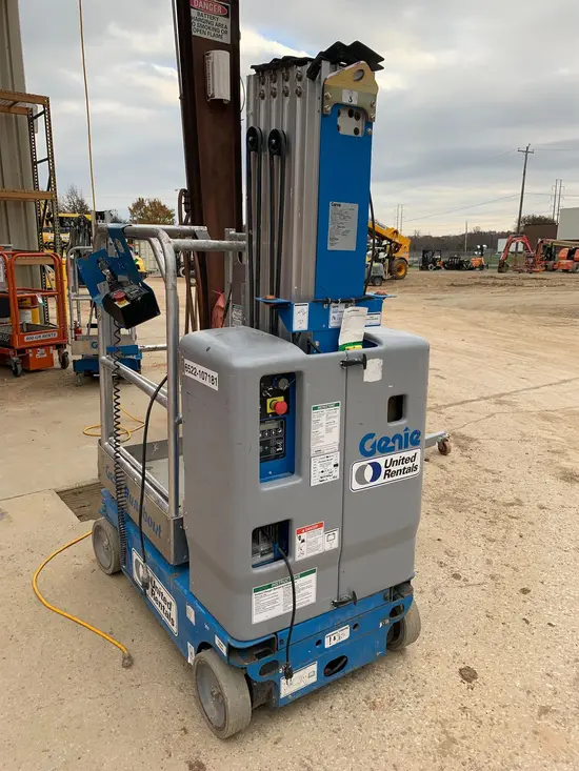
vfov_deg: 67.3
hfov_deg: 53.1
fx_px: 580
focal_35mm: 26
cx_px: 290
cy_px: 386
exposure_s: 1/257
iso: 25
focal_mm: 4.25
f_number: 1.8
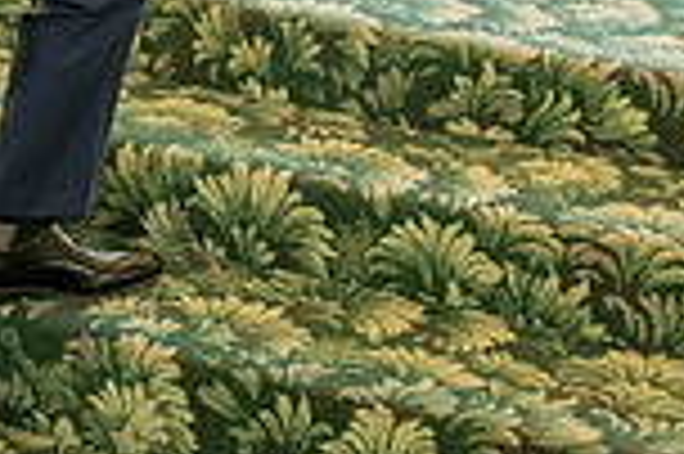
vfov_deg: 9.6
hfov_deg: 14.6
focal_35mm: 138
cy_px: -265
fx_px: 2619
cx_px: -2
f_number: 4.5
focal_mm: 31
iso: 1000
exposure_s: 1/125
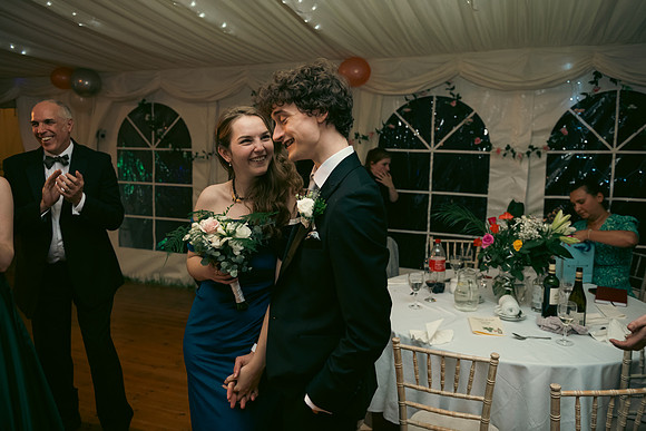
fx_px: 520
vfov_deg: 45.0
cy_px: 216
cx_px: 323
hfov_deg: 63.6
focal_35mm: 29
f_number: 3.5
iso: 800
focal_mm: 29
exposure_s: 1/160
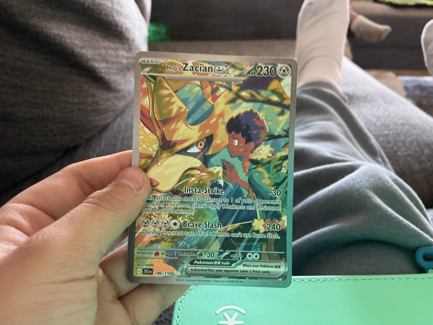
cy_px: 162
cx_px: 216
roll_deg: -2.5
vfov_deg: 48.2
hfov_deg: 61.7
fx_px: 363
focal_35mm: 29
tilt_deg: -29.6
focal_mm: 3
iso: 320
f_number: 1.8
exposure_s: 1/30
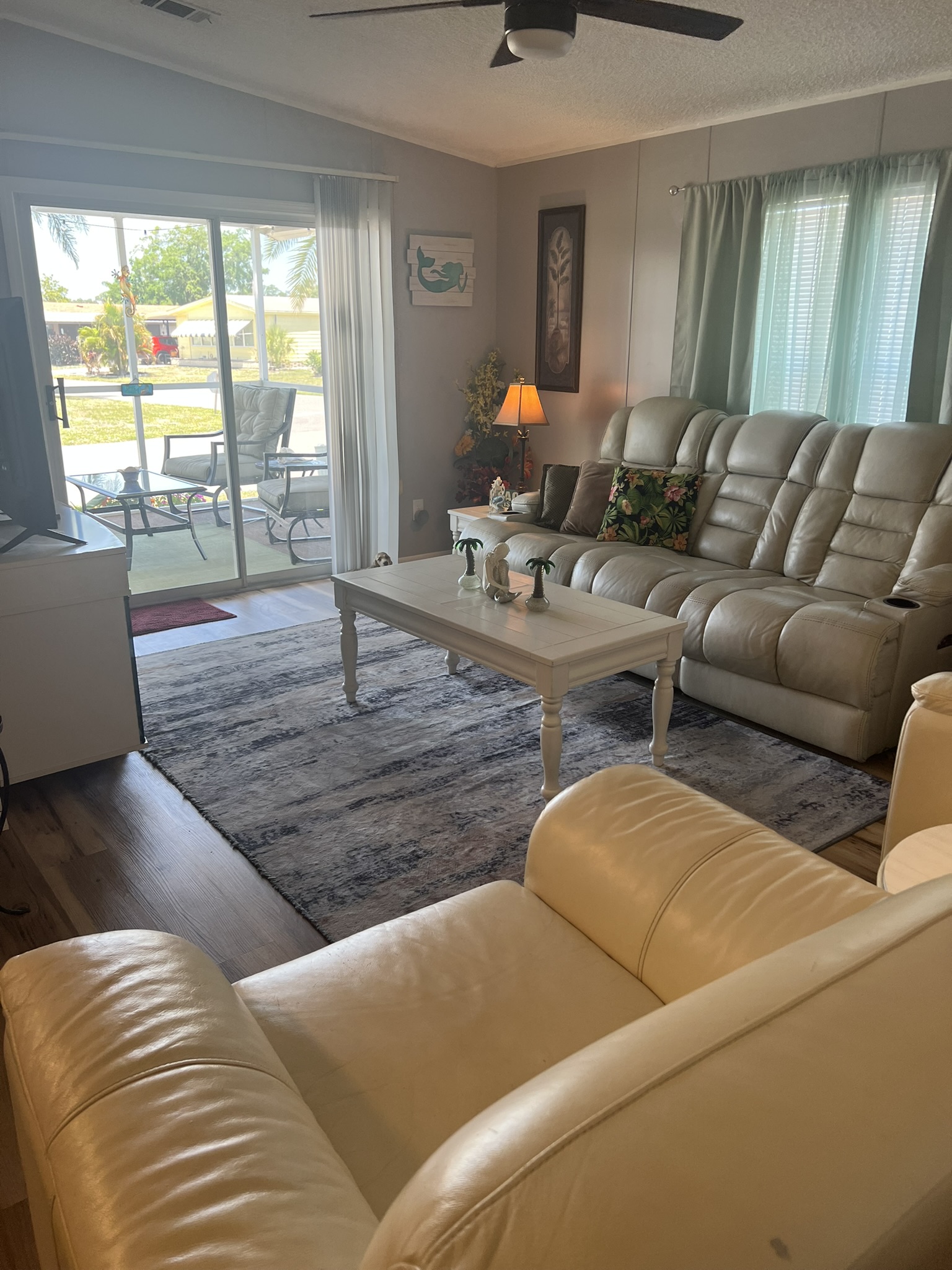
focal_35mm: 26
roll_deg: +0.8
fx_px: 953
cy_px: 635
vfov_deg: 67.3
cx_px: 476
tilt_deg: -16.1
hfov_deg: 53.1
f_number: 1.5
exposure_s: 1/120
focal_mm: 5.7
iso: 64
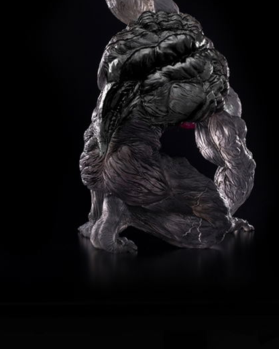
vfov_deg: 13.3
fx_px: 1497
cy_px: 101
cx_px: 157
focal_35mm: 145
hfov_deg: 10.6
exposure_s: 1/125
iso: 200
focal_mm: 100
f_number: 16
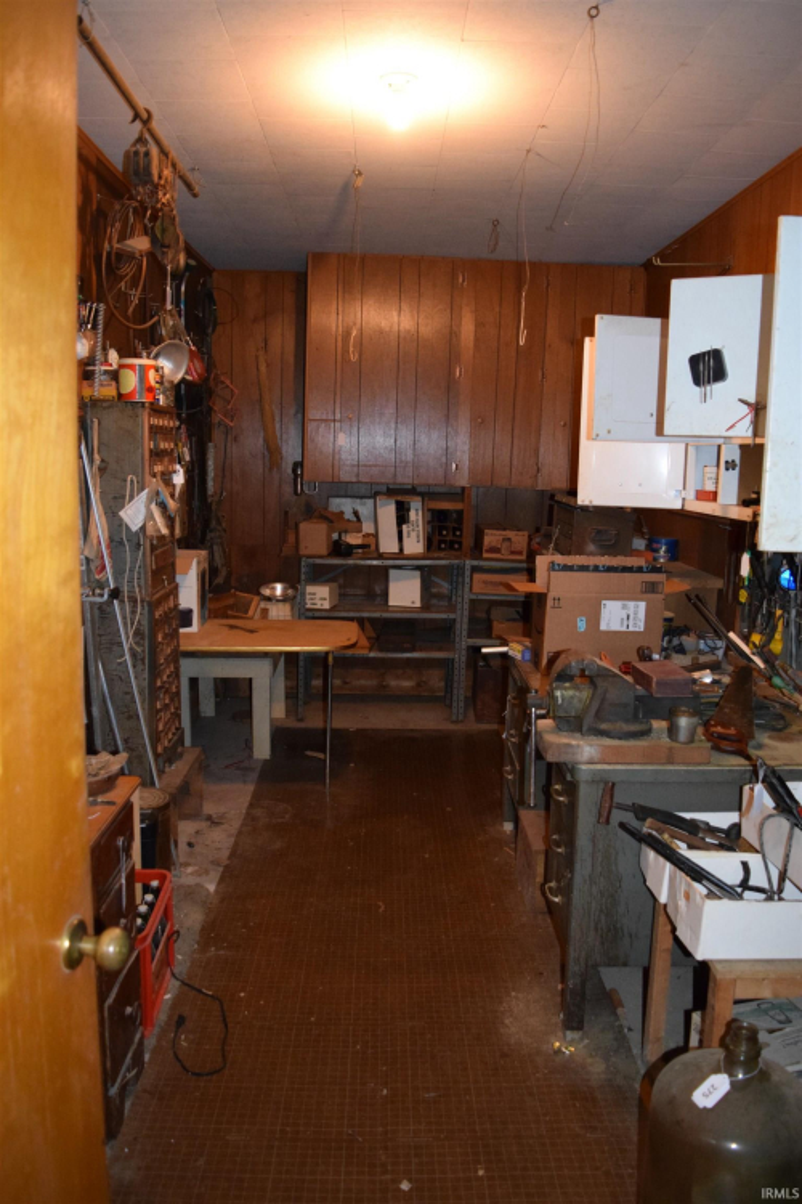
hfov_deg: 47.9
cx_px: 401
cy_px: 602
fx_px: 902
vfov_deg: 67.4
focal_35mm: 27
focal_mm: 18
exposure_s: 1/60
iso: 3200
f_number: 3.5
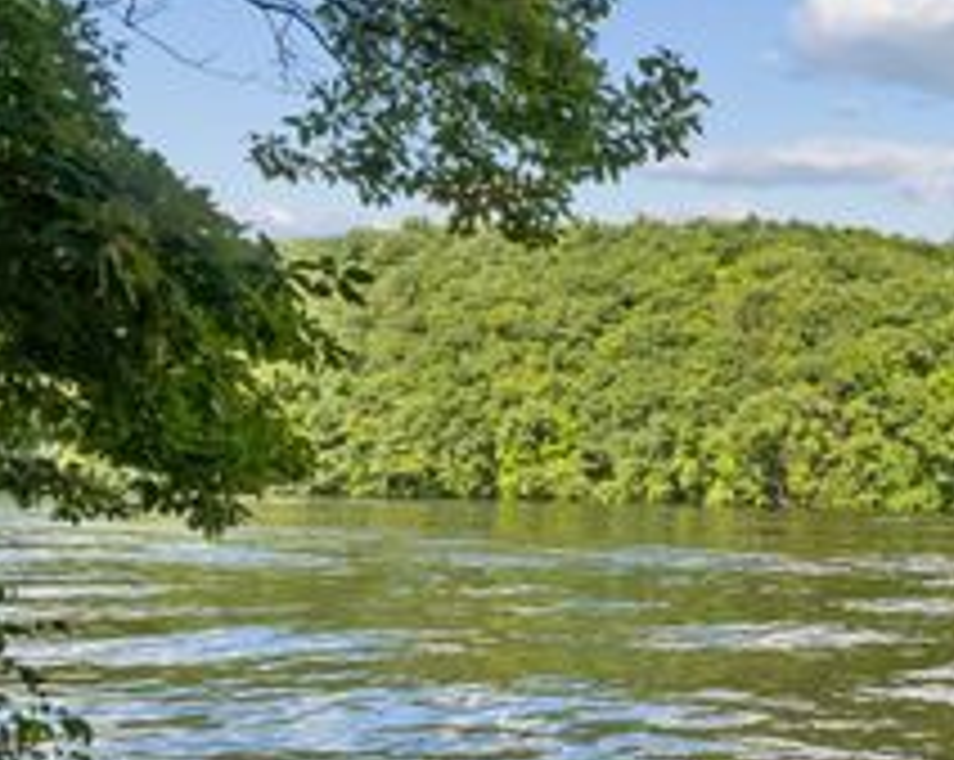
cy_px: 483
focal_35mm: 31
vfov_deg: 46.5
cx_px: 824
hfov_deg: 51.8
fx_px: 874
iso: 100
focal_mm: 14
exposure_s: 1/20
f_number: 22
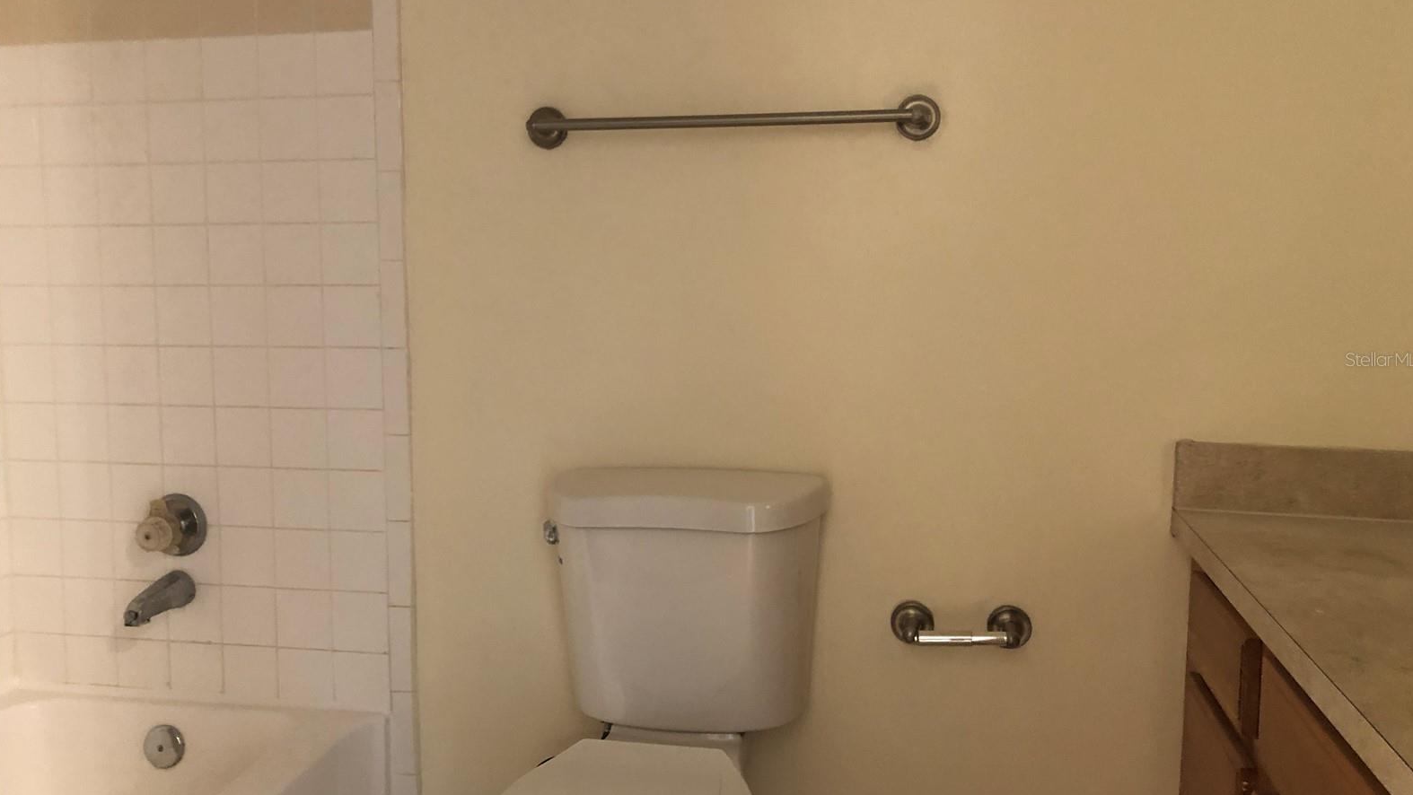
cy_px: 359
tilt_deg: -4.5
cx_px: 712
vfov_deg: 37.8
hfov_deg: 62.6
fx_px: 1162
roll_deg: +0.0
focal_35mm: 31
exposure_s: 1/13
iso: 100
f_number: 1.8
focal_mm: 3.99
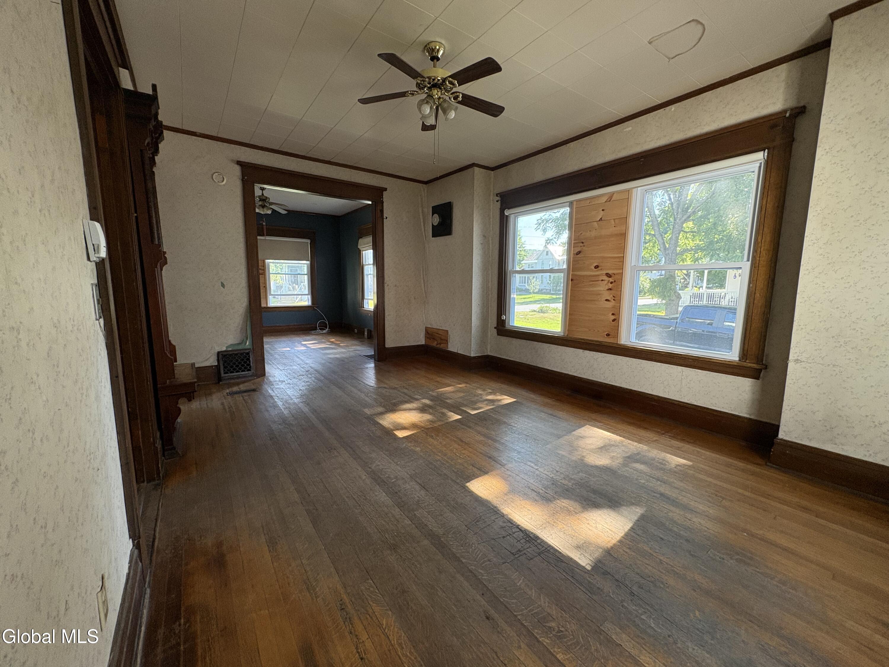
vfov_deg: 85.7
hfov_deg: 102.1
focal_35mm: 14
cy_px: 334
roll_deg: -0.2
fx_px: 360
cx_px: 444
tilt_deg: -7.2
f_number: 2.2
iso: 200
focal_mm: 2.22
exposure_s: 1/99
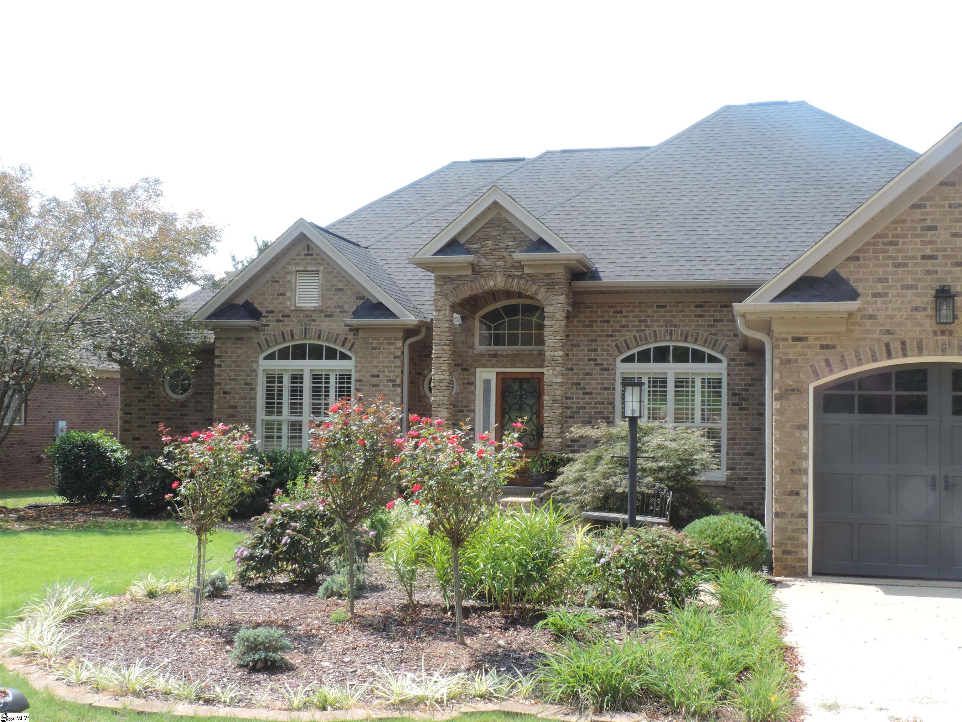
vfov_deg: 36.0
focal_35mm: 40
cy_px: 361
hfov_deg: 46.8
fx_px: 1112
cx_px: 481
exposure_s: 1/60
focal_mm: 7.1
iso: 80
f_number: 7.4
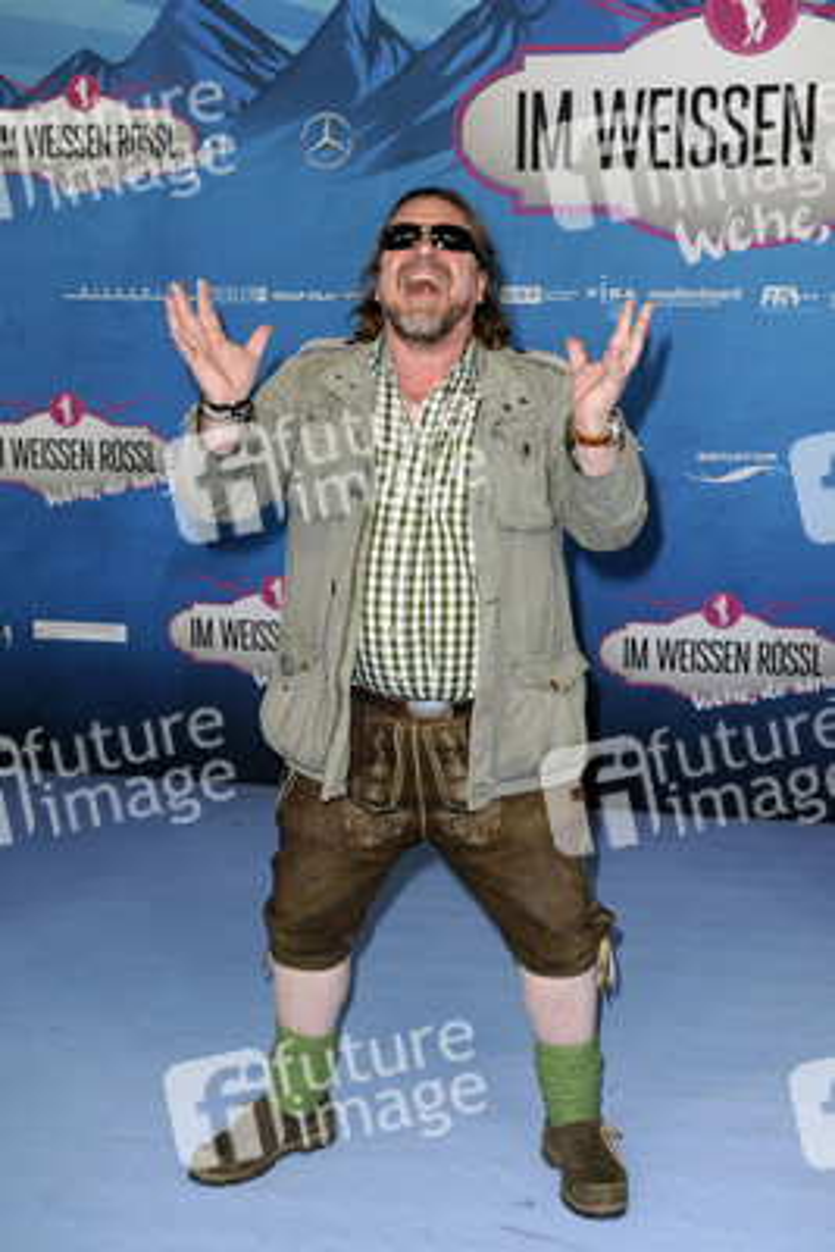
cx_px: 418
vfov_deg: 35.6
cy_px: 626
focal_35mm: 56
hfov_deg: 24.2
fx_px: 1946
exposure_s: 1/200
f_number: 5
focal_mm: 56
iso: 1000
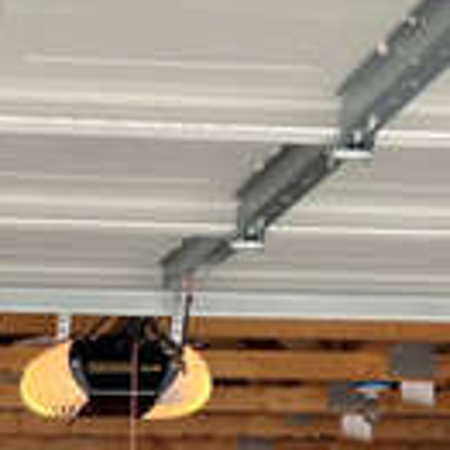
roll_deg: -0.5
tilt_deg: -0.5
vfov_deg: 14.4
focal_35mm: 112
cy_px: 701
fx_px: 1647
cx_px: -120
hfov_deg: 14.9
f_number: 1.5
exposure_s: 1/160
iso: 50
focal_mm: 5.7
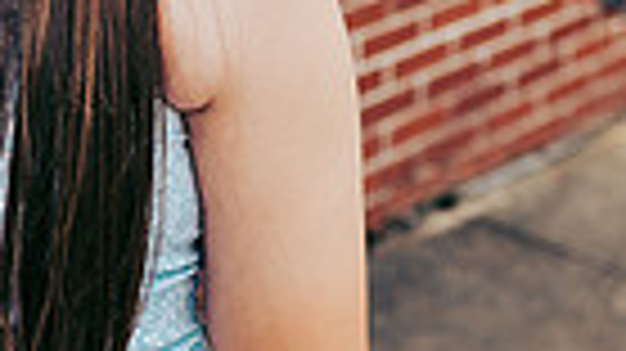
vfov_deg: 10.7
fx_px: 1742
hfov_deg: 19.8
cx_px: 9
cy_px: -304
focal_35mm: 105
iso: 320
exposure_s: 1/320
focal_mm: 24
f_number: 2.8
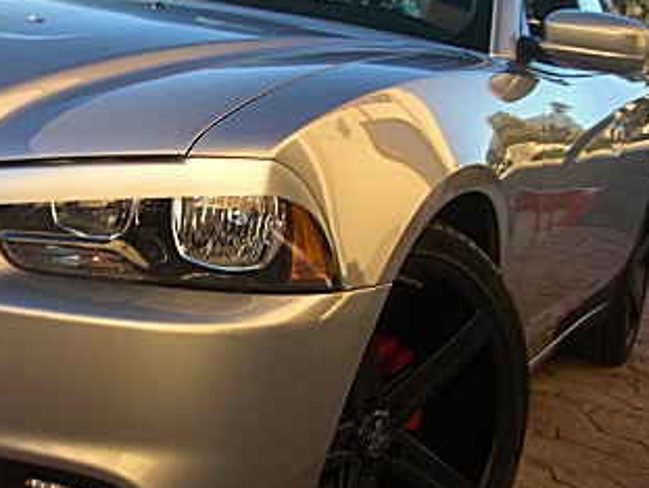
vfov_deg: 19.9
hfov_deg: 25.2
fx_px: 1389
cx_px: 25
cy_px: 246
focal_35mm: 74
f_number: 2.8
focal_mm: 6.3
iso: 50
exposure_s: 1/125
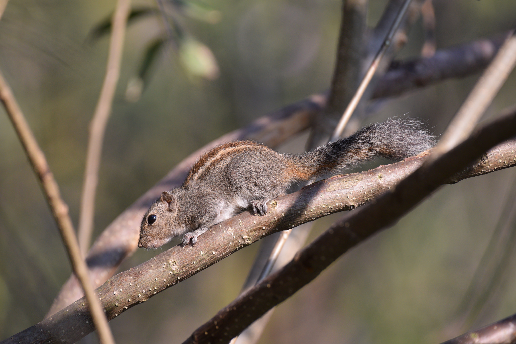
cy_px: 172
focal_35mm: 750
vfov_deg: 1.8
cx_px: 258
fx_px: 10748
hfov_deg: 2.8
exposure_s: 1/640
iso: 400
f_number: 5.6
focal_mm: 500
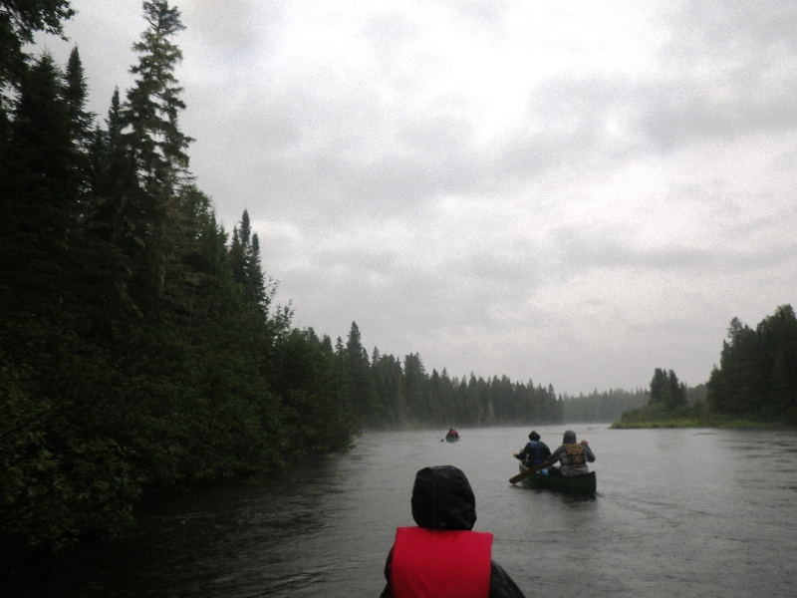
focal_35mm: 28
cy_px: 299
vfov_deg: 49.7
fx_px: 645
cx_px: 398
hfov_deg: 63.4
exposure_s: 1/100
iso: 80
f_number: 3.5
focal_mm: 5
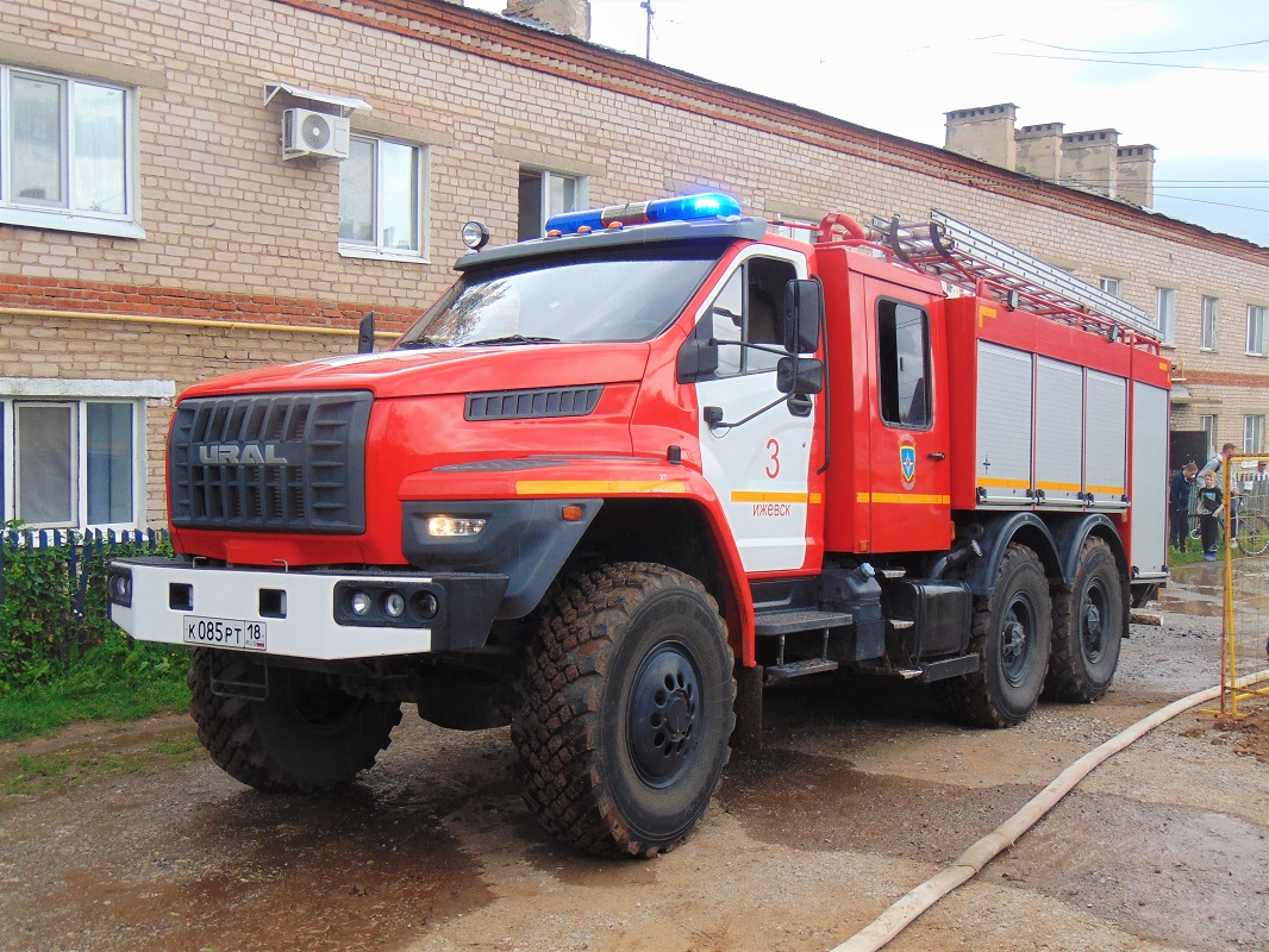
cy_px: 476
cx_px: 634
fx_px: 1430
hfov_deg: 47.9
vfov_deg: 36.8
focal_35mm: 39
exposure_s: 1/160
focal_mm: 6.9
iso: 80
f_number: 3.3
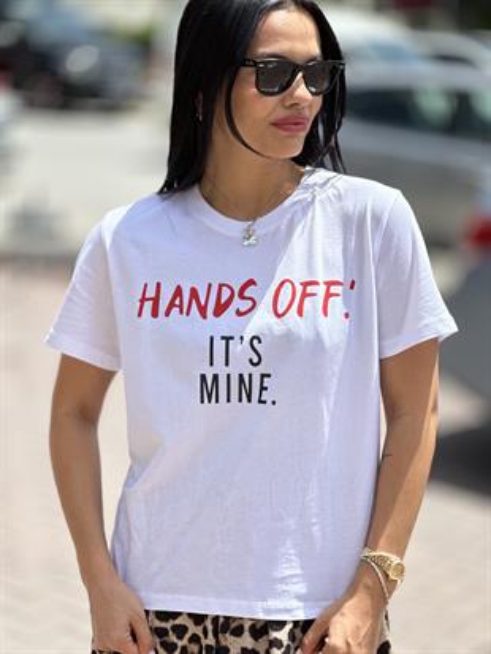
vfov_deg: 25.3
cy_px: 327
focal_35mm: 77
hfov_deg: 19.1
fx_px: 1455
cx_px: 246
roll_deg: -0.4
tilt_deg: -7.9
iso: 32
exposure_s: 1/1085
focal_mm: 9
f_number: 2.8
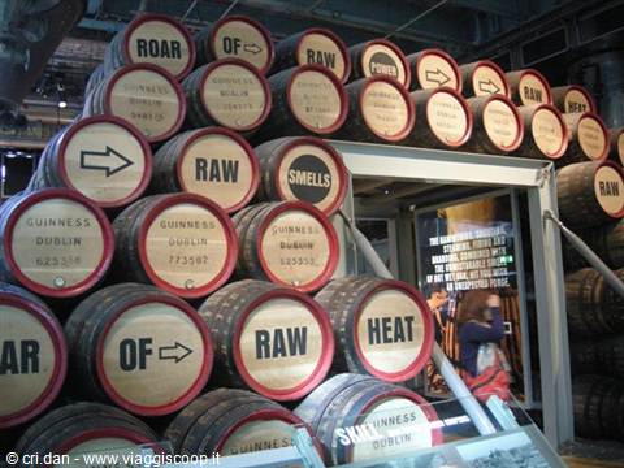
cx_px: 312
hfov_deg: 51.4
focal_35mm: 36
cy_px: 234
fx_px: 649
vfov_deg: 39.7
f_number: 2.7
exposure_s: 1/8
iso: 655
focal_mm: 7.5
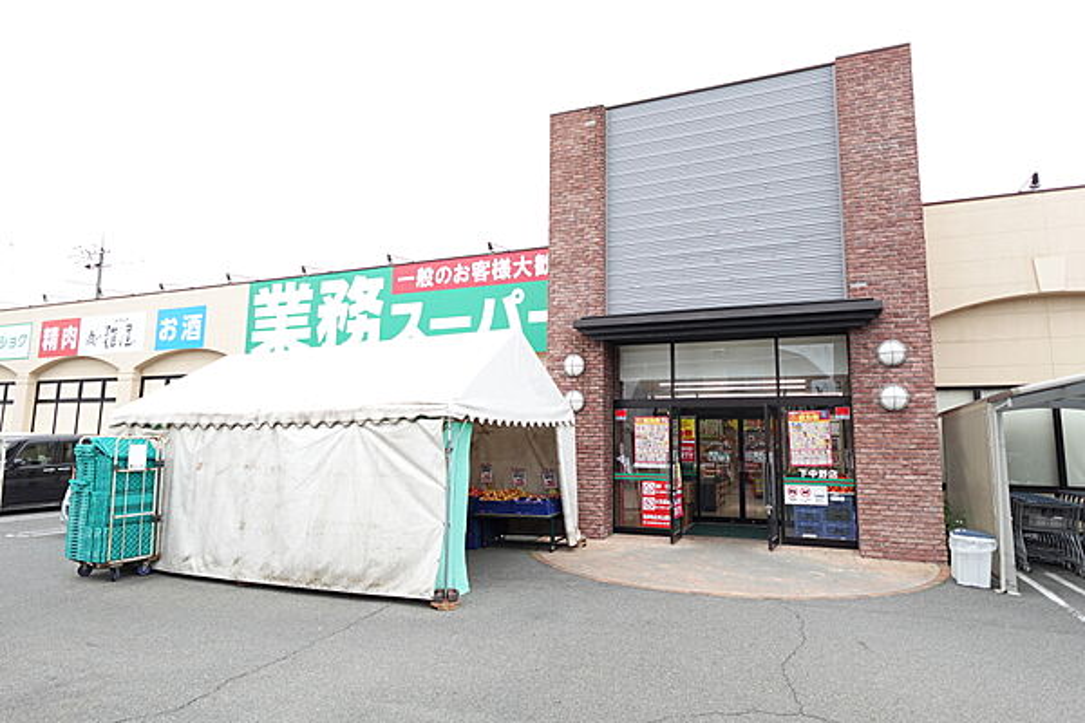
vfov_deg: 61.9
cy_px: 362
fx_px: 603
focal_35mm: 20
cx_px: 542
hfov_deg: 84.0
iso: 125
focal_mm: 7.6
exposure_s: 1/640
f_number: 2
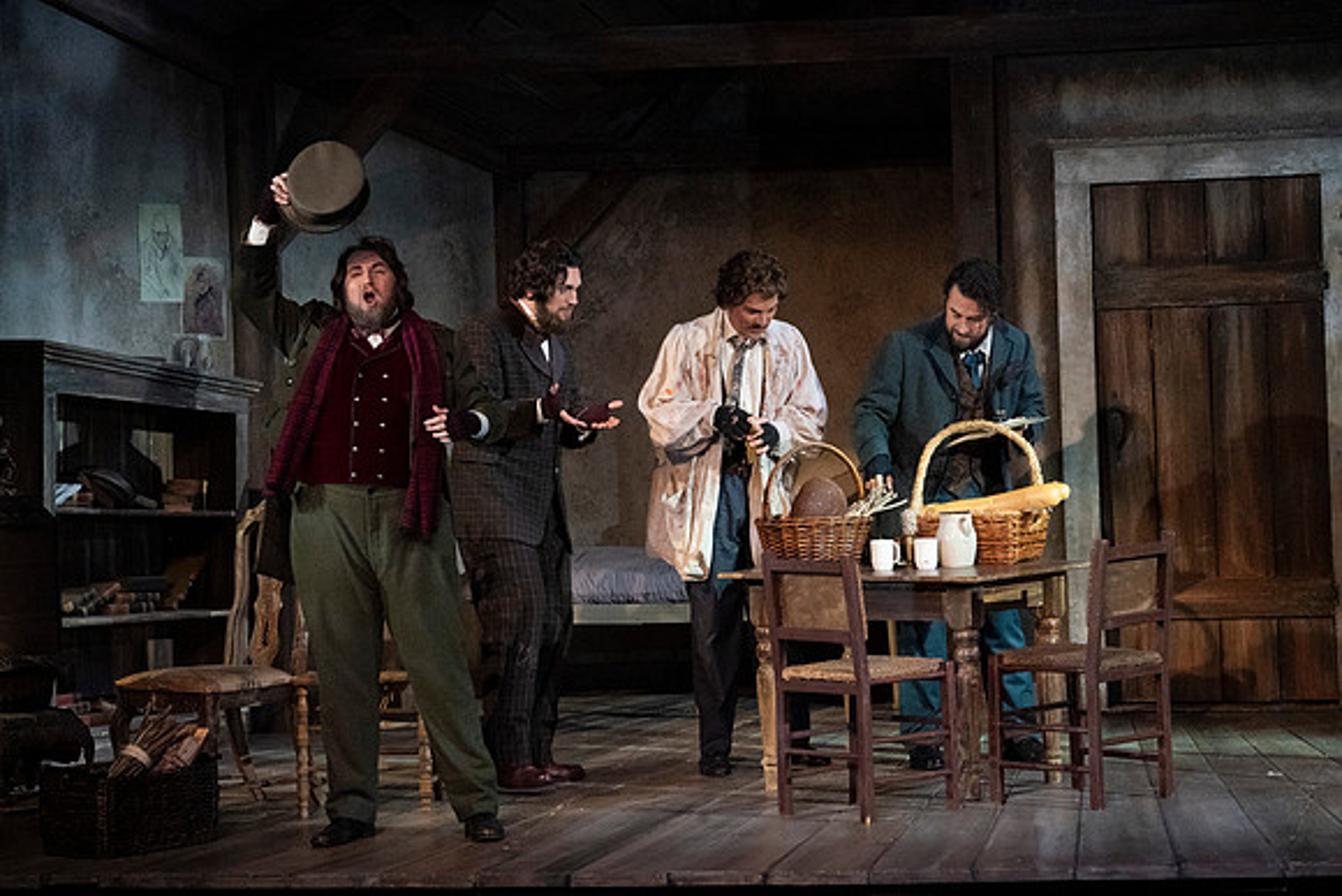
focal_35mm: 171
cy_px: 448
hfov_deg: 12.0
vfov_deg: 8.0
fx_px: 6376
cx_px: 671
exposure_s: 1/320
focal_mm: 171
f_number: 11
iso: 16000
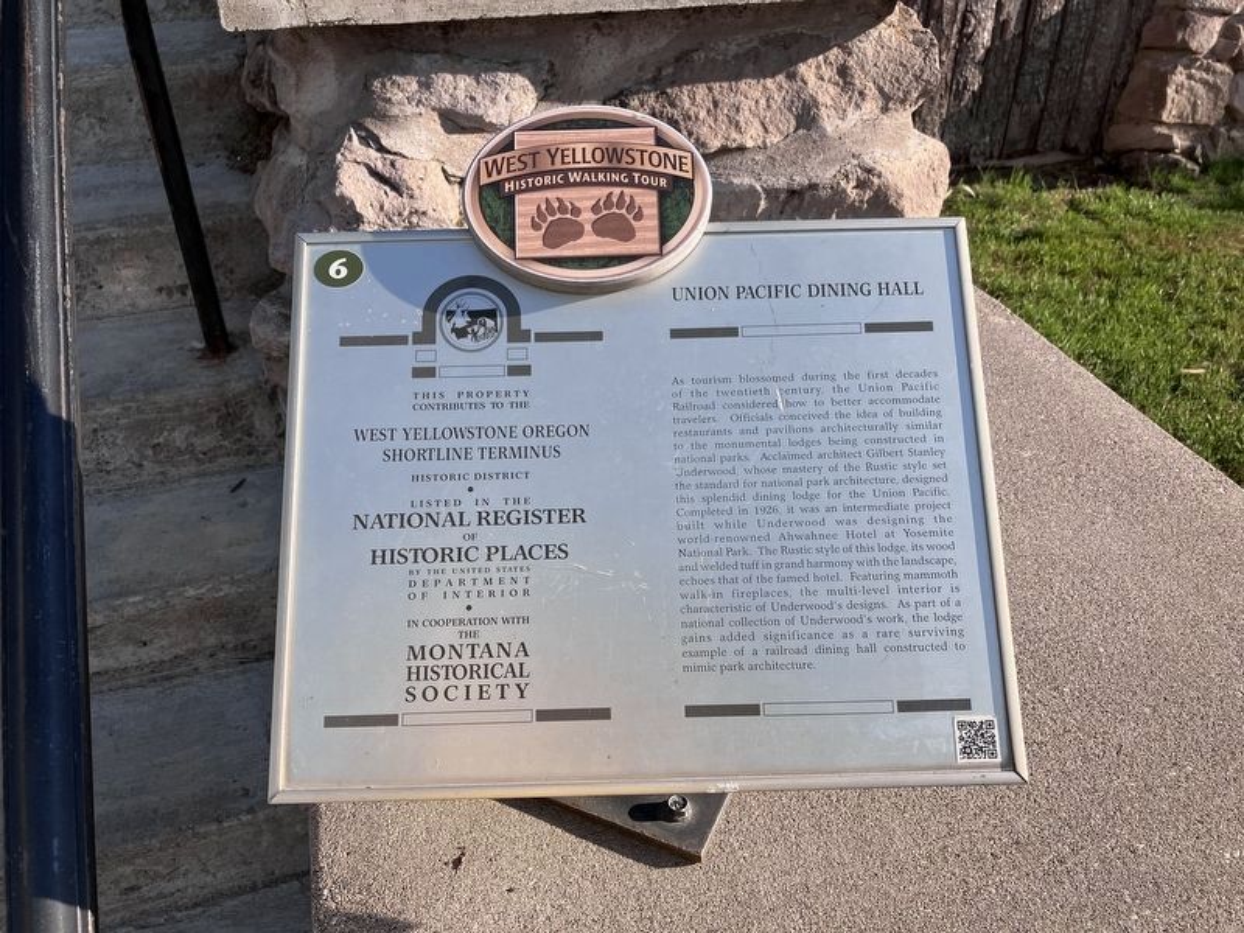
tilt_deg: -34.6
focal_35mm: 28
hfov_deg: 63.4
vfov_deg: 49.7
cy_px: 466
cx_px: 622
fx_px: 1006
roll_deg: +0.4
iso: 32
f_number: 1.8
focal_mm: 3.99
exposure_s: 1/1156
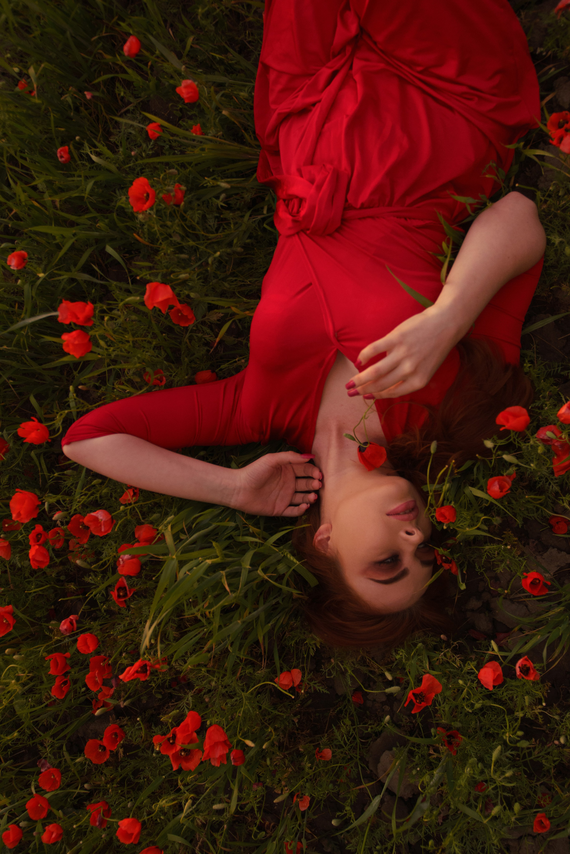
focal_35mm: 36
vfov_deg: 53.1
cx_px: 285
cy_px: 427
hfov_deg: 36.9
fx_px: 854
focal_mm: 24.3
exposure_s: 1/1000
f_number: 2.8
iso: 640
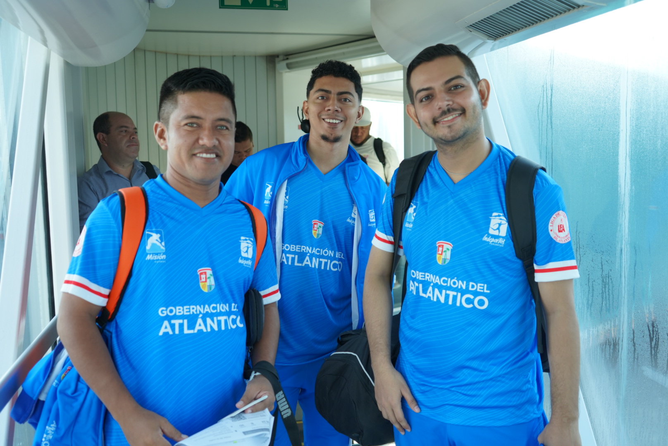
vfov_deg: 38.9
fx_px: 631
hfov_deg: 55.8
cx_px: 334
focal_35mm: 34
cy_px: 223
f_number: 4
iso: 320
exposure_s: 1/160
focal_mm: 34
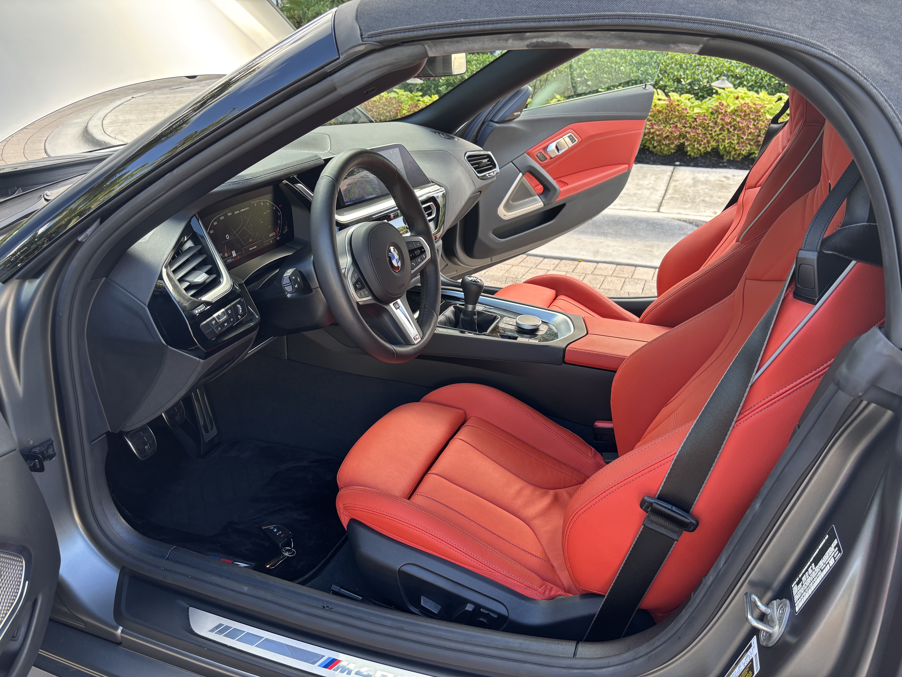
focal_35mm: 26
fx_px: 677
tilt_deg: -24.7
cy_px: 338
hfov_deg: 67.3
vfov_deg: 53.1
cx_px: 451
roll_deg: -1.6
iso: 50
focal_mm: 5.96
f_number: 1.6
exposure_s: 1/121
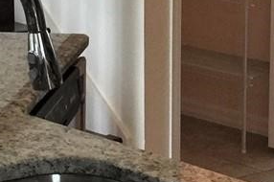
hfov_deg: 11.9
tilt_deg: -7.3
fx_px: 1285
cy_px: -19
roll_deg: -1.7
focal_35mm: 169
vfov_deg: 8.0
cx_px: 322
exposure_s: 1/30
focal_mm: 4.15
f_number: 2.2
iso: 50
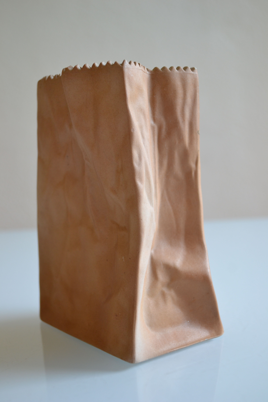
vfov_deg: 38.9
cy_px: 201
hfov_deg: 26.5
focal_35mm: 51
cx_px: 134
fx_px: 569
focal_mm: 34
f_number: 5
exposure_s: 1/50
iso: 400
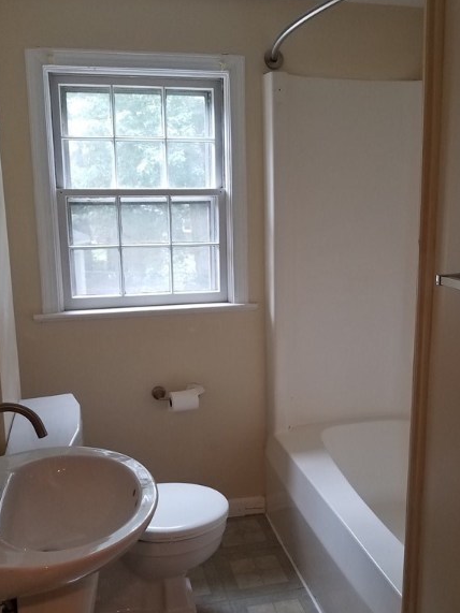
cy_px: 321
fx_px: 620
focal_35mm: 35
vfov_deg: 52.6
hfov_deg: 40.5
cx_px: 272
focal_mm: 4.2
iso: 80
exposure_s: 1/60
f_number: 1.7
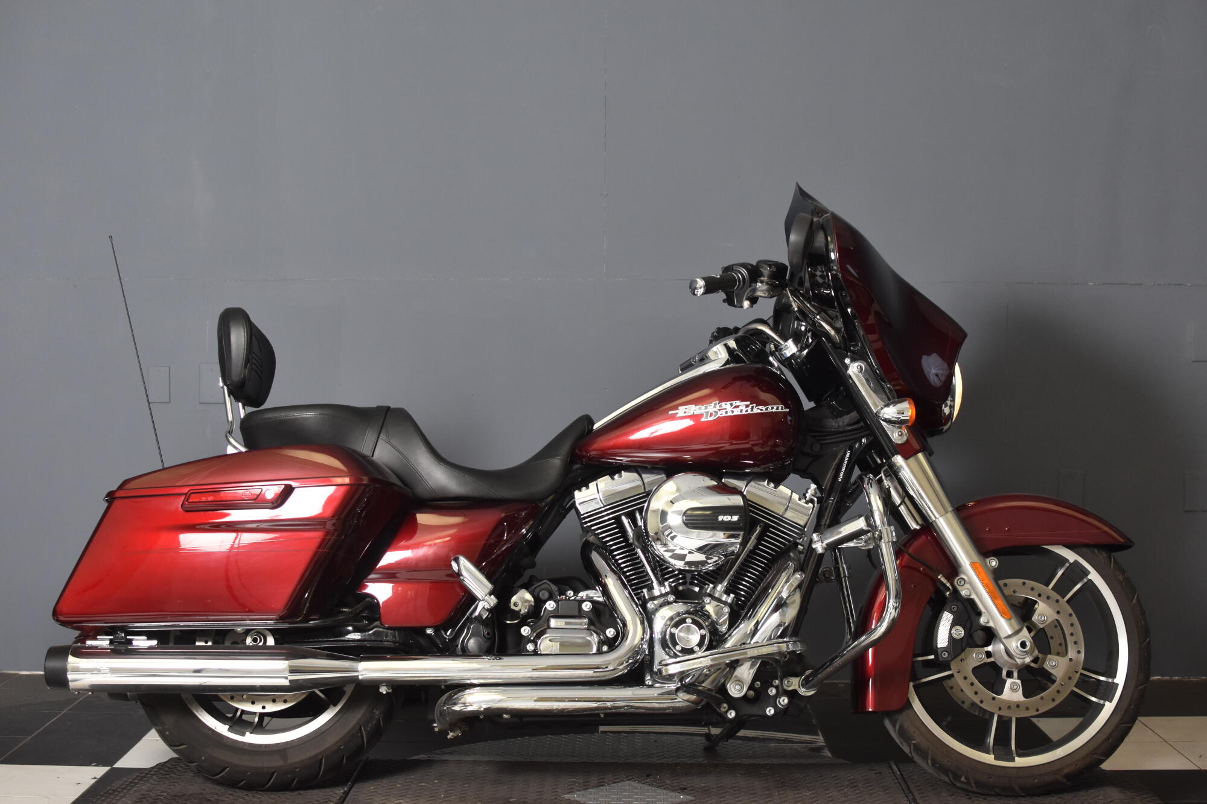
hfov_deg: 37.9
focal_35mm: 52
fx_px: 1760
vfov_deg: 25.7
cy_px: 402
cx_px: 604
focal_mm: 35
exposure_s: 1/160
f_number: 4.5
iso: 800
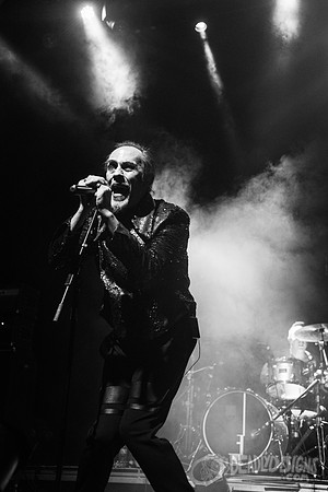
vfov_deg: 38.2
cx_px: 164
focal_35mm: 52
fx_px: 711
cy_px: 246
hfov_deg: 26.0
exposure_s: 1/400
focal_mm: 52
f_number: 3.2
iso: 3200
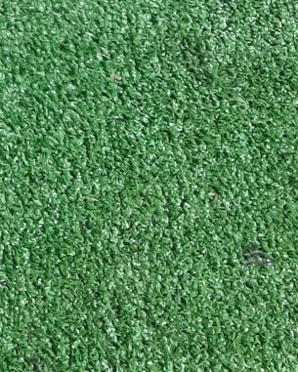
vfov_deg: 17.7
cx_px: -213
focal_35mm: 96
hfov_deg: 14.4
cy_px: -198
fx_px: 1058
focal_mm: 3.93
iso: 105
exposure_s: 1/50
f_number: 1.7
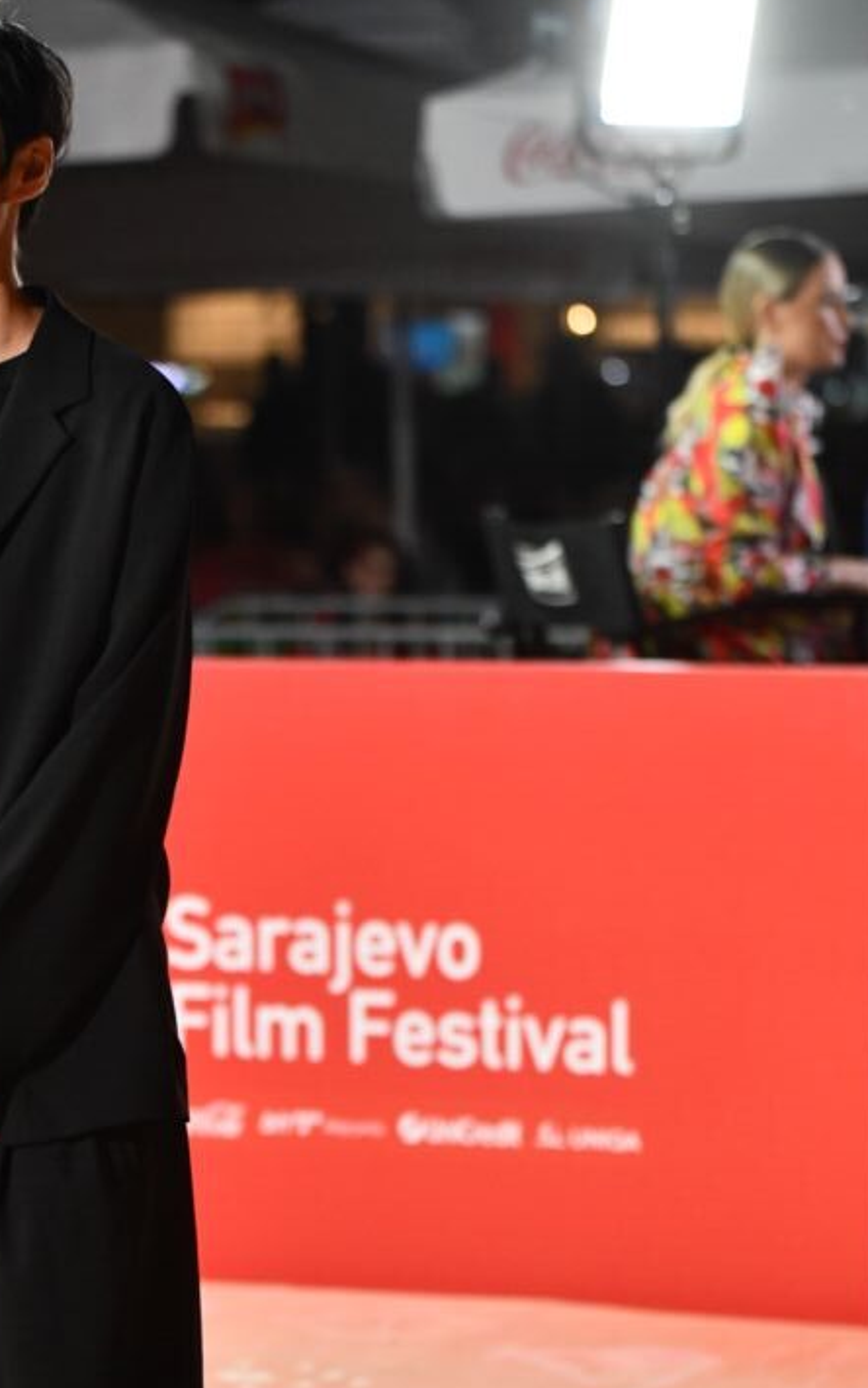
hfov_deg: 8.4
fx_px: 5864
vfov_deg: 13.5
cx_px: 127
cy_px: 891
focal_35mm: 155
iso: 2500
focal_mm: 90
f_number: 2.8
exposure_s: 1/1600
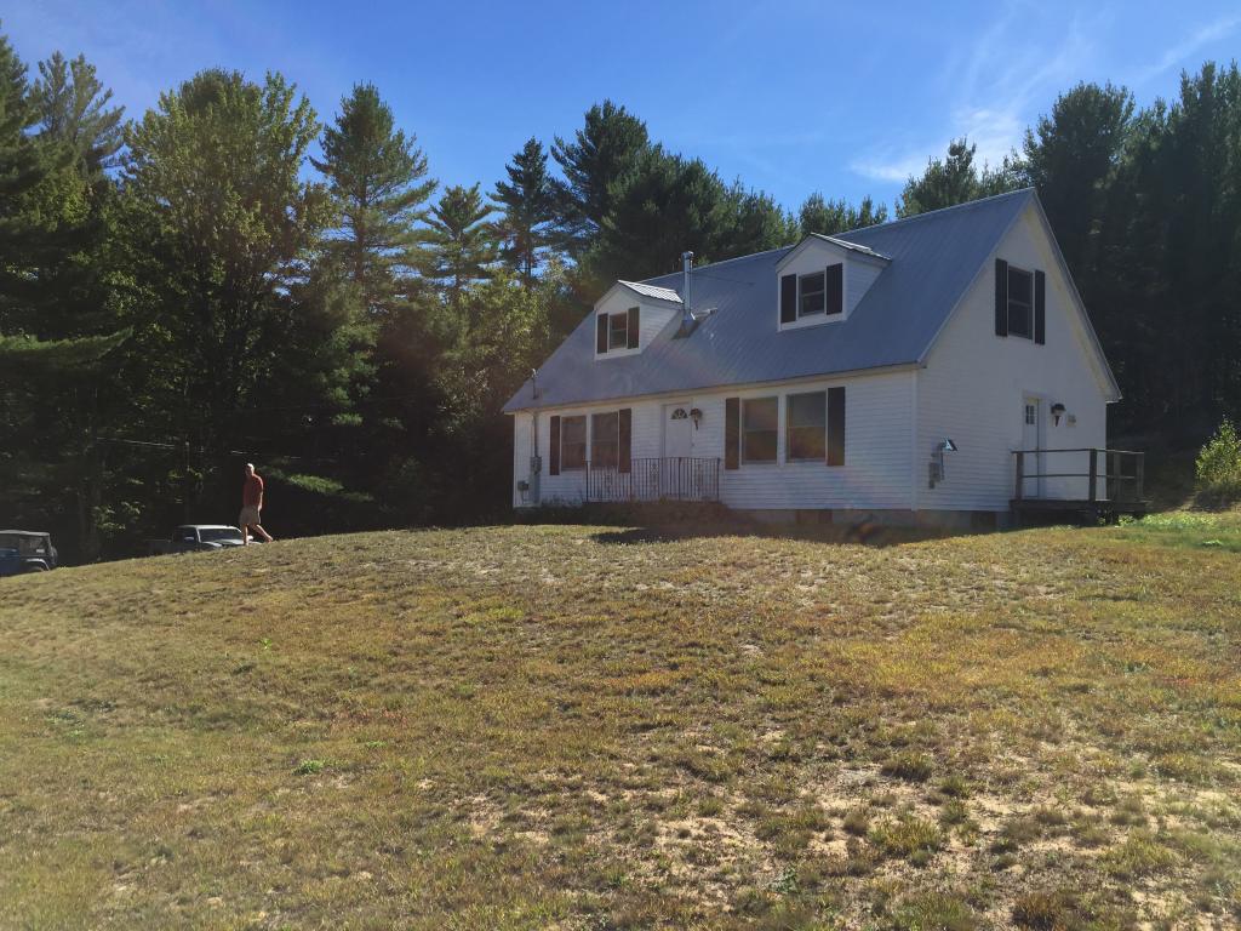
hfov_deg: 61.7
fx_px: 1040
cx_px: 620
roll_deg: -3.1
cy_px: 466
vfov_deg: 48.2
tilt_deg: +2.1
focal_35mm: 29
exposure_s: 1/1883
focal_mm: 4.15
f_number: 2.2
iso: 32
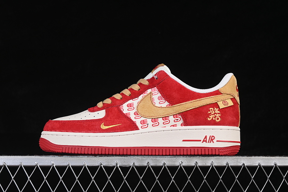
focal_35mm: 75
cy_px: 96
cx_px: 144
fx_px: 600
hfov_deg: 27.0
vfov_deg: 18.2
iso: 160
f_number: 8
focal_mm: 50
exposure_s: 1/80
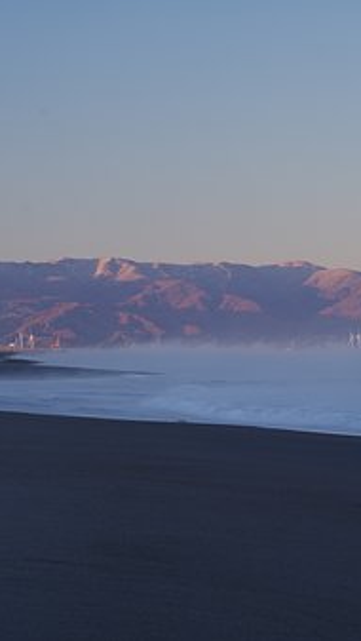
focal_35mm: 162
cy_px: 321
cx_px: 211
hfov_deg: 7.5
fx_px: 2752
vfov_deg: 13.3
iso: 100
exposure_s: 1/8
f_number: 10
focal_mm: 68
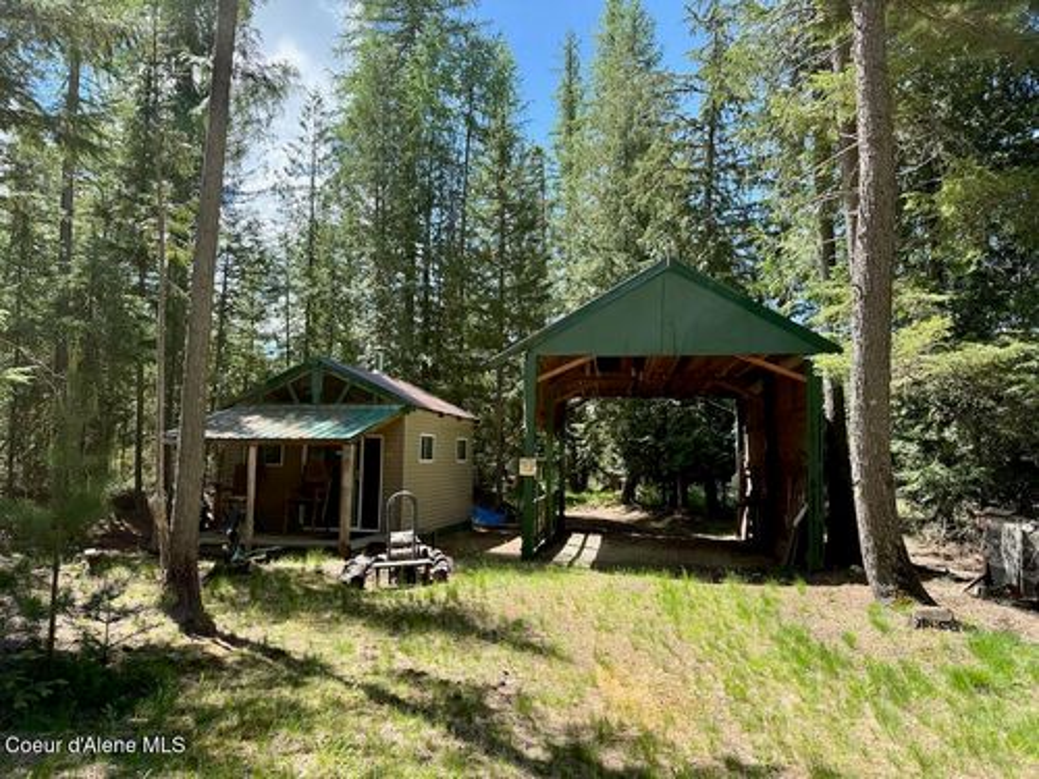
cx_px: 520
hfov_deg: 71.6
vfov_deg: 56.8
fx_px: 720
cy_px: 390
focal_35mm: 24
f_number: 1.78
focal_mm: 6.76
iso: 100
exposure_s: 1/1618
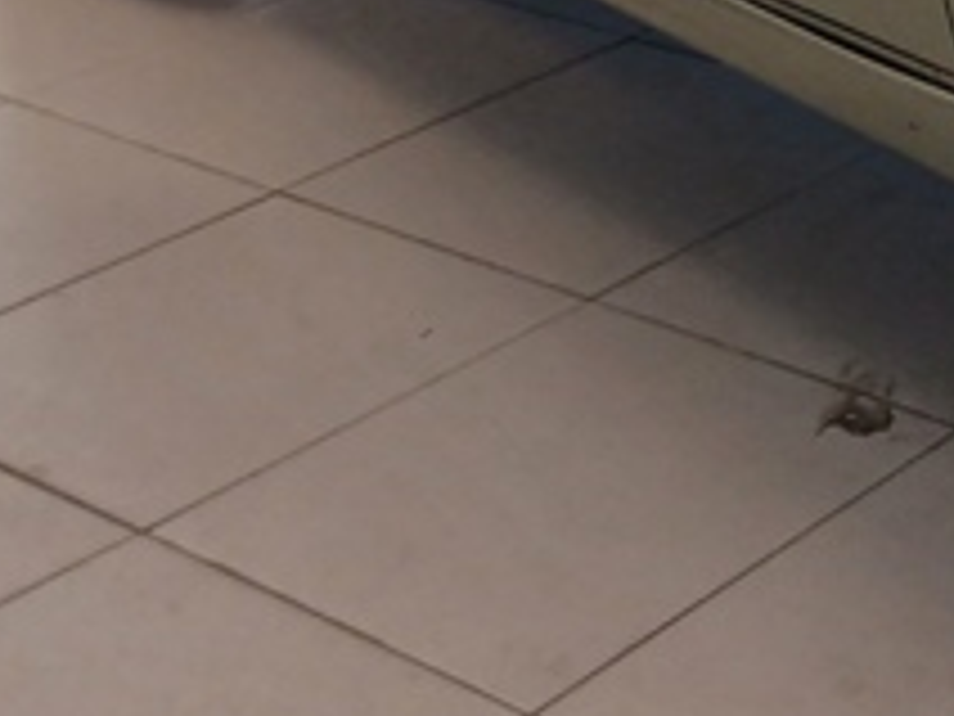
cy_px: -180
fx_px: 2701
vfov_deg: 14.5
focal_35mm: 98
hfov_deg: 17.5
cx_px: 1521
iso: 100
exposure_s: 1/60
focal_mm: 3.98
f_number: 1.8
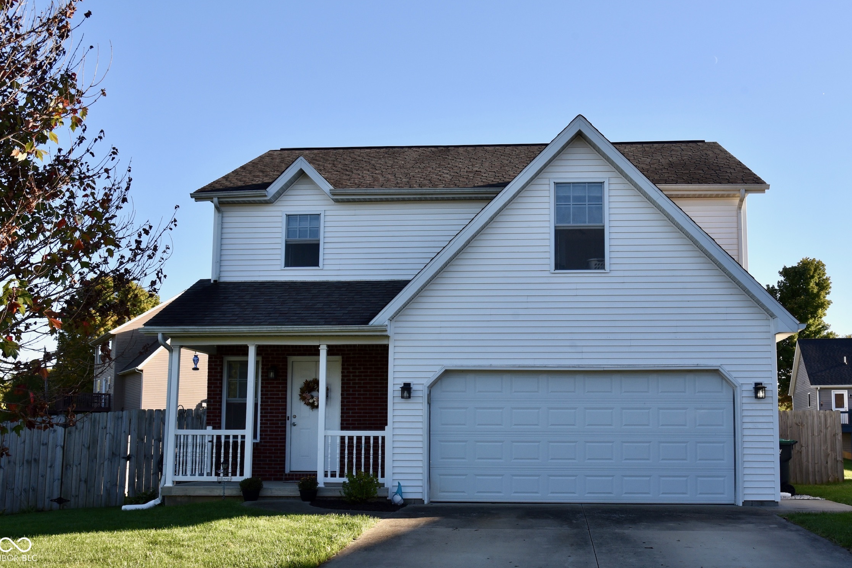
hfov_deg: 60.3
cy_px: 278
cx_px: 421
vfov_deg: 42.3
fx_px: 734
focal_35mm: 31
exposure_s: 1/400
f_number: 10
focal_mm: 30
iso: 500
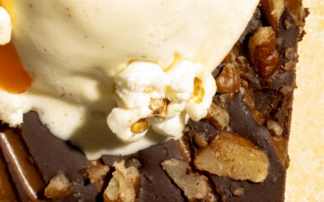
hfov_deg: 3.6
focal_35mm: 588
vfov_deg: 2.2
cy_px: -36
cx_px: -20
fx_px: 5191
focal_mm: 105
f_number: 22
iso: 31
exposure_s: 1/200
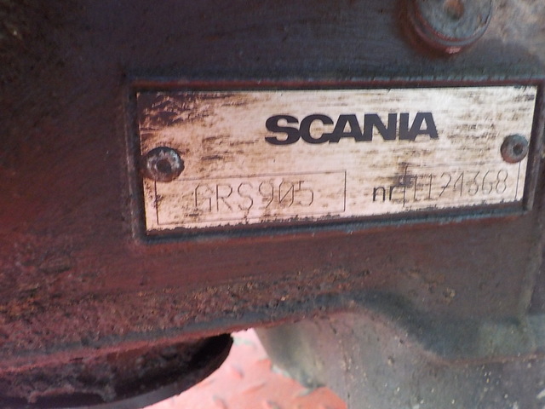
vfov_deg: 46.8
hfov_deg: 60.0
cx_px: 272
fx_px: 472
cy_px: 204
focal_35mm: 30
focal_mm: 4.1
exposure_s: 1/15
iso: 400
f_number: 3.3
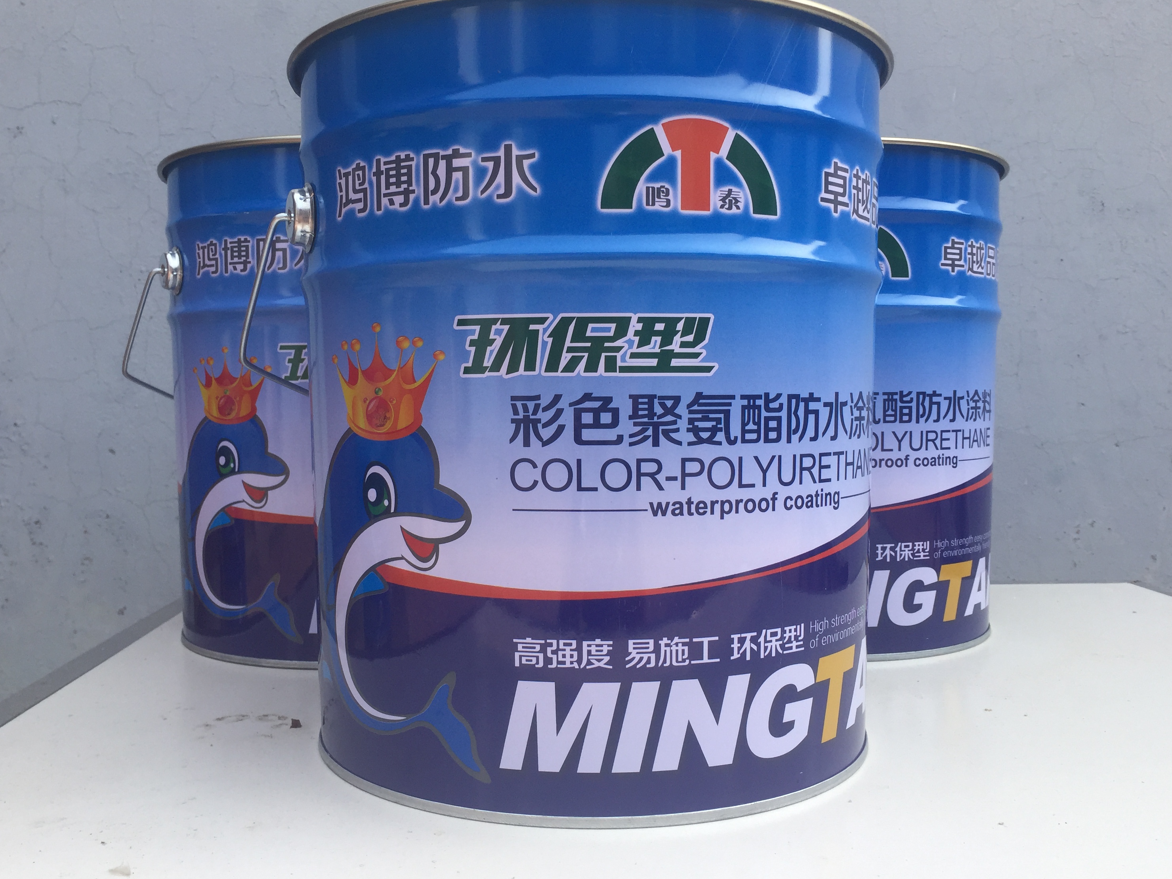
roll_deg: -0.8
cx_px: 564
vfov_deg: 44.2
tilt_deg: -0.5
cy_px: 420
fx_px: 1084
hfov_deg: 56.8
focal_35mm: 32
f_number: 2.2
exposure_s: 1/1014
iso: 32
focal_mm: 4.15
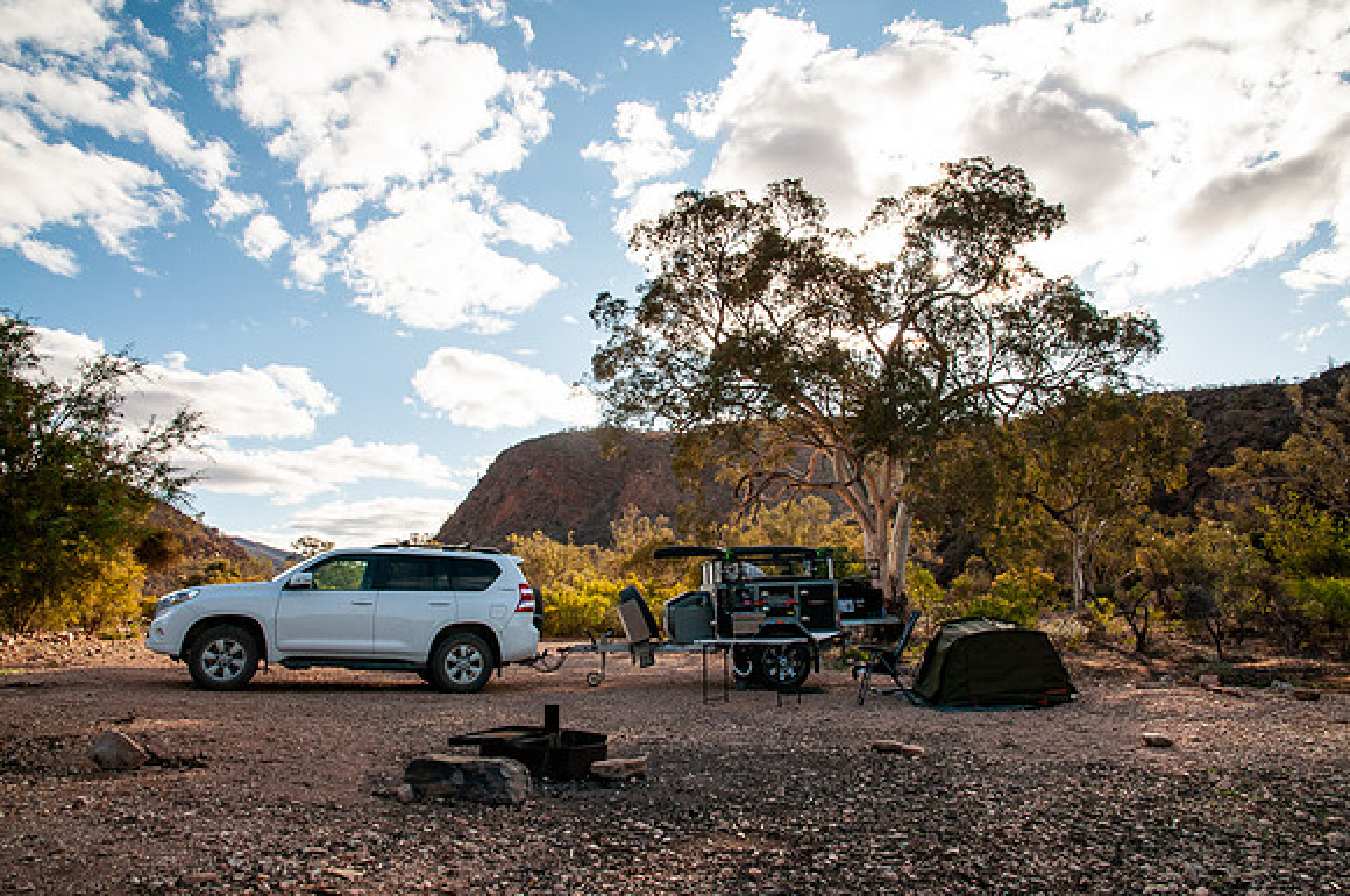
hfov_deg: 73.8
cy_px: 448
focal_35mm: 24
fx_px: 899
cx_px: 675
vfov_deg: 53.0
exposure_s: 1/250
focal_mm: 16
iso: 200
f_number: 11
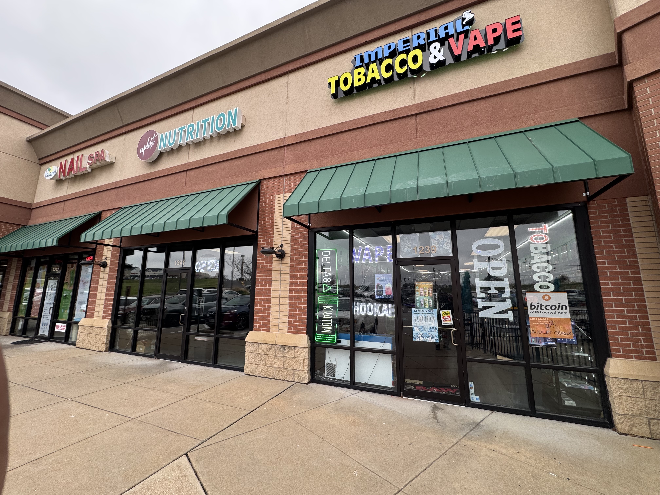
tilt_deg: +9.5
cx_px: 330
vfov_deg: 85.7
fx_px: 267
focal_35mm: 14
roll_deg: -0.1
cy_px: 248
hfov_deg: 102.1
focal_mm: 2.22
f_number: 2.2
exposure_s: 1/334
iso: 40
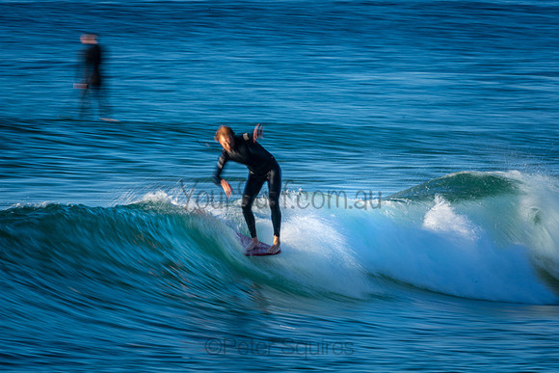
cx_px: 280
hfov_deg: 2.7
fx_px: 11648
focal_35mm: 750
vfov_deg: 1.8
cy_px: 186
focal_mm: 500
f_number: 25
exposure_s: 1/20
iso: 100
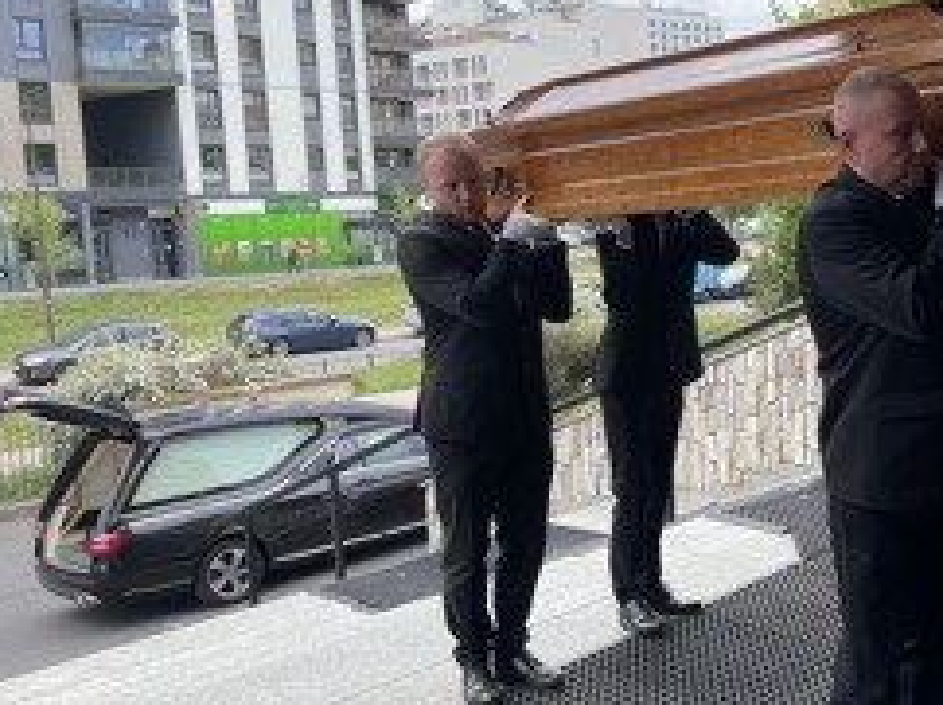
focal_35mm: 43
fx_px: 1170
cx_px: 760
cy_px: 354
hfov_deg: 41.9
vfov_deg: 33.5
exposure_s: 1/818
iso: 32
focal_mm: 4.2
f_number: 1.6
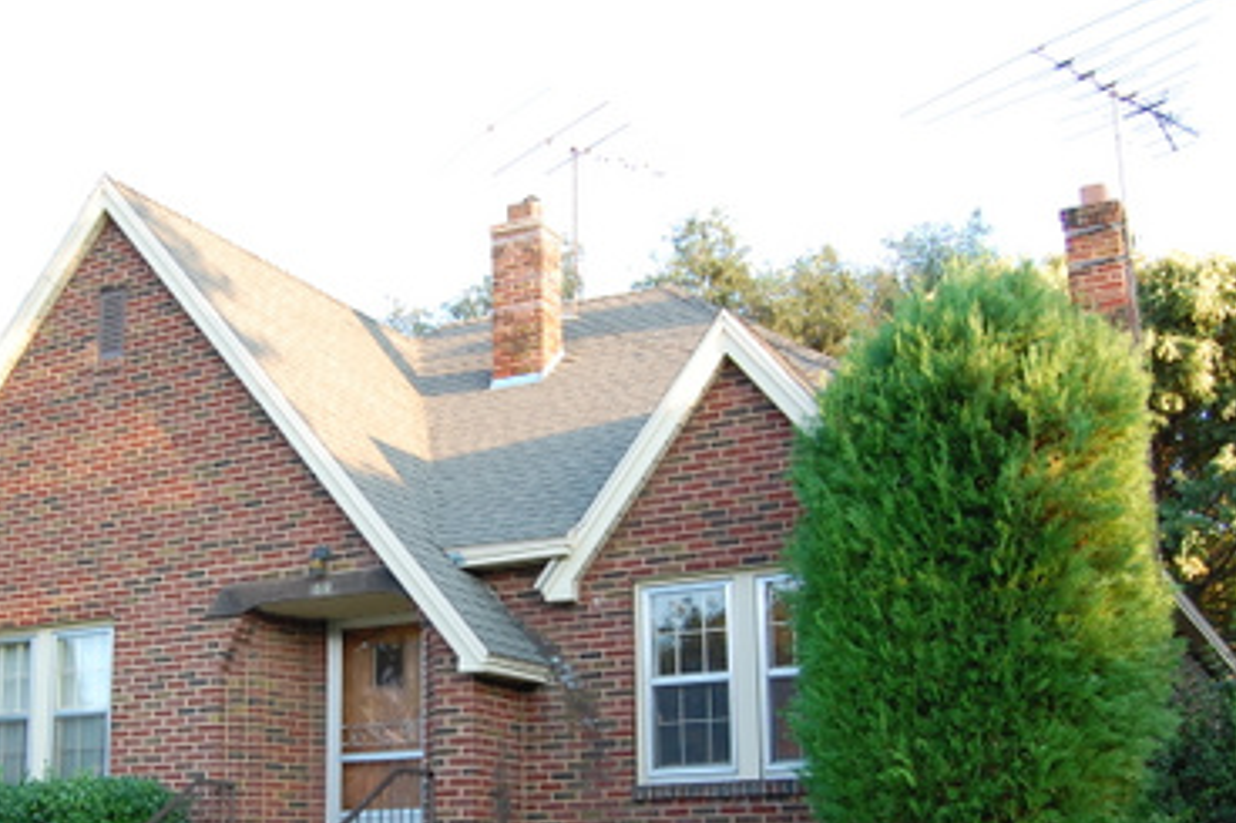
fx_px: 1613
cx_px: 443
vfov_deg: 28.2
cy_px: 615
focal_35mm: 47
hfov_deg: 41.5
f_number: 5
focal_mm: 18
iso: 400
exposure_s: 1/100
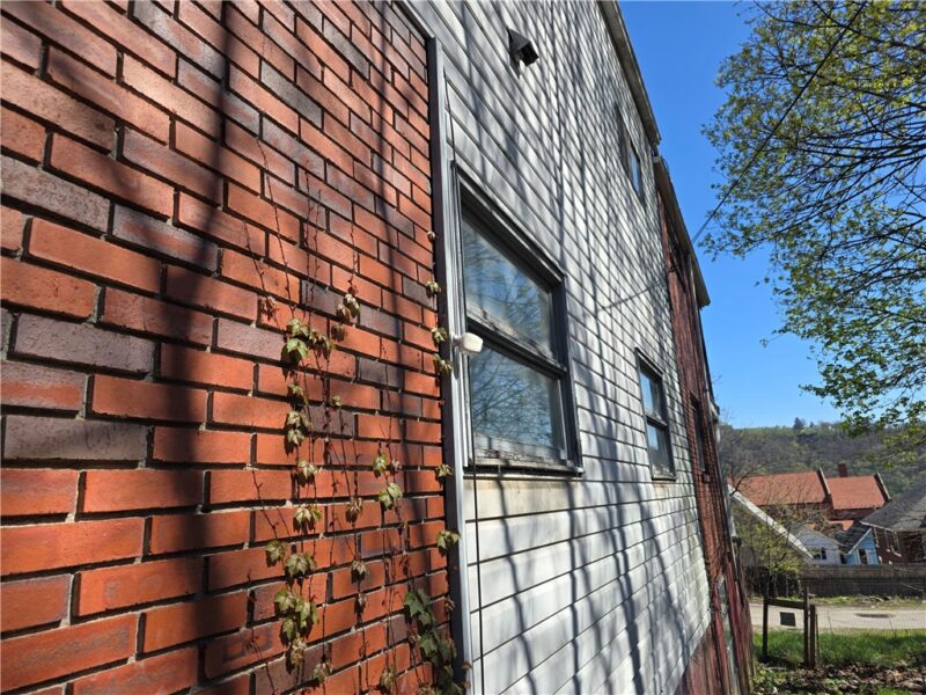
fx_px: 615
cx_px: 463
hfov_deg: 73.9
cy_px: 348
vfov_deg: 58.9
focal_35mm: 23
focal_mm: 6.3
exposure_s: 1/604
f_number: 1.7
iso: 12
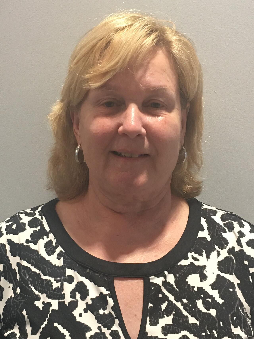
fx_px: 284
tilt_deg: -6.9
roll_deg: +0.5
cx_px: 127
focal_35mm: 29
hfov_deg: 48.2
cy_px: 170
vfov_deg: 61.7
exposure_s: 1/15
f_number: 2.2
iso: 80
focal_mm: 4.15
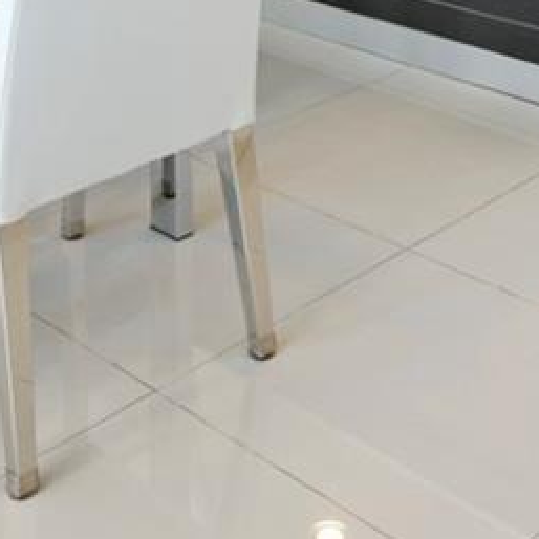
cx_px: 323
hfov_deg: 23.3
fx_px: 1304
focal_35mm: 74
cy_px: -382
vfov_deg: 18.9
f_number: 8
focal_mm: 14
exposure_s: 1/4
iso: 100
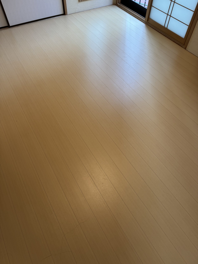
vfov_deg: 71.6
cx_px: 99
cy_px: 132
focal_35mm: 24
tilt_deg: -53.2
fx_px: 183
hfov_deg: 56.8
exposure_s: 1/100
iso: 125
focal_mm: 6.76
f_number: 1.78
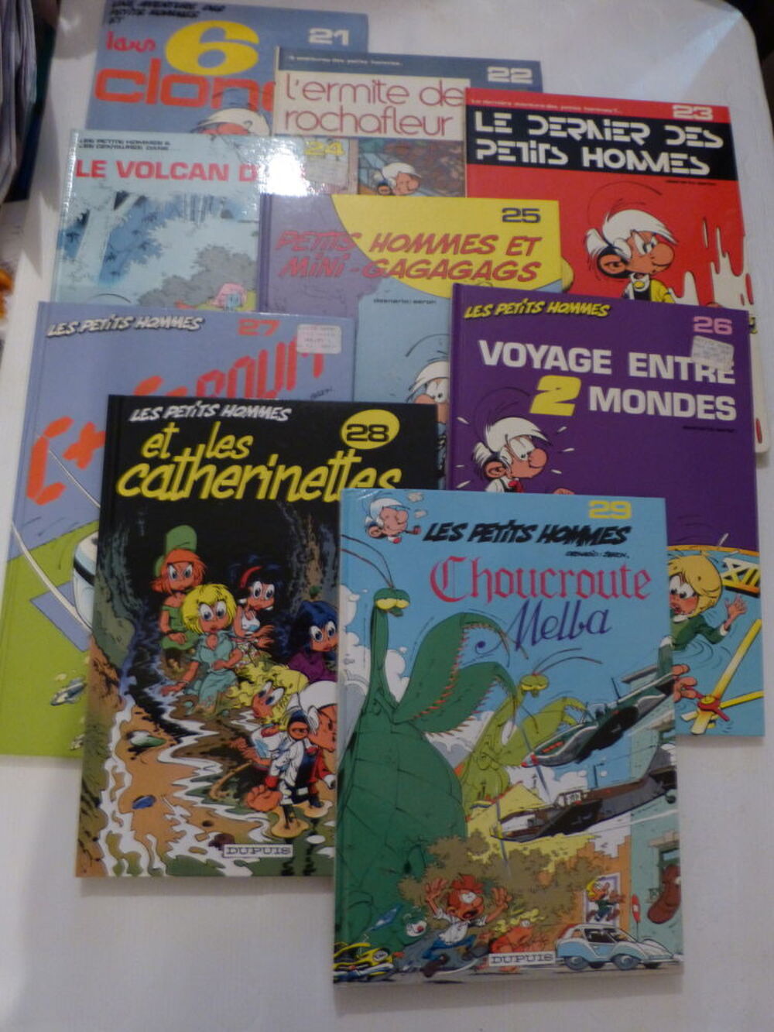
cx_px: 387
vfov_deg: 69.4
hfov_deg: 54.9
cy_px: 516
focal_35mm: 25
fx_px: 745
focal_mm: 4.5
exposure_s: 1/5
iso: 400
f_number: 2.8
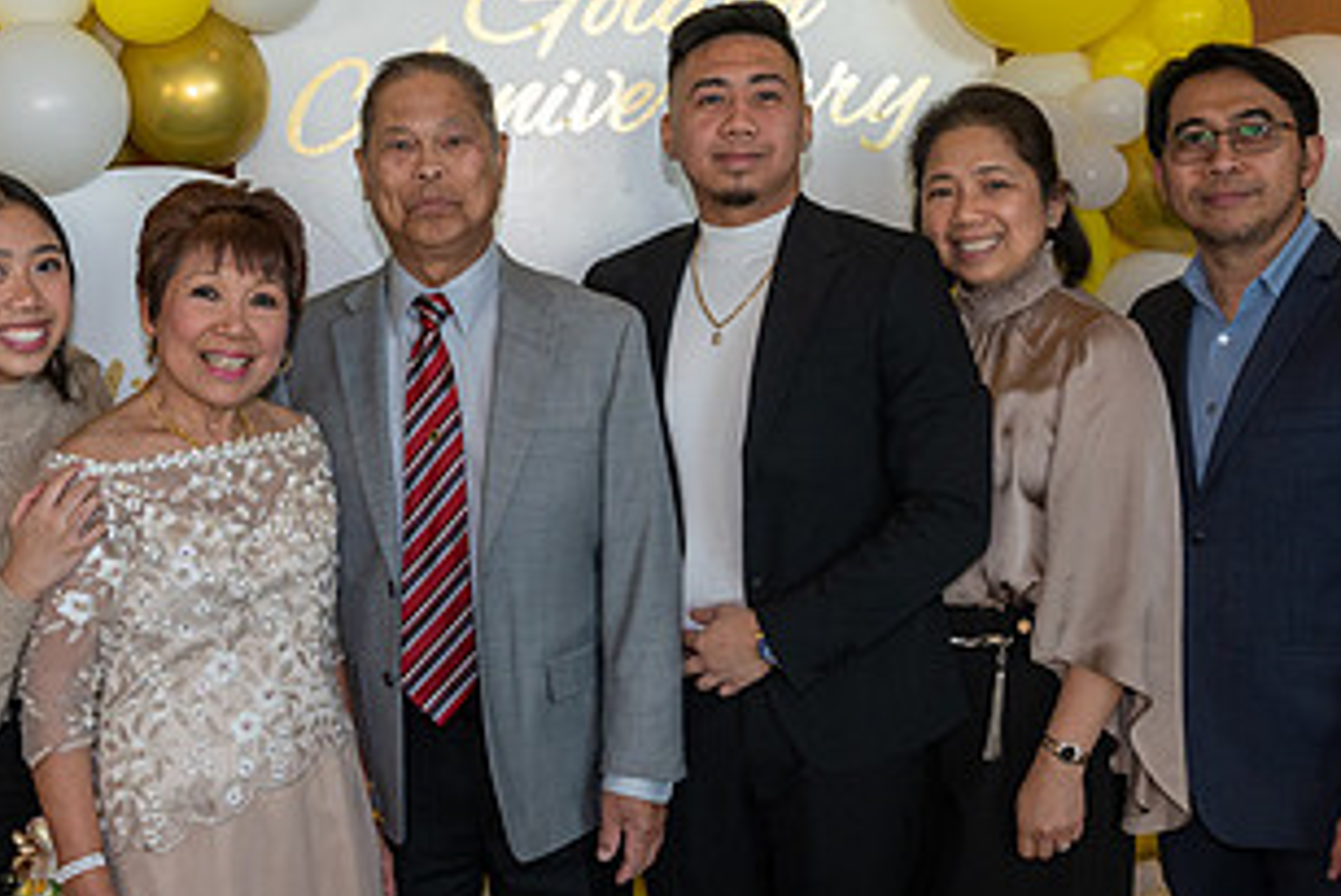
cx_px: 450
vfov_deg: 27.0
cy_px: 437
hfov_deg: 39.1
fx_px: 1863
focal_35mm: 50
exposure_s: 1/125
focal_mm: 26.5
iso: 1000
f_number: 5.6
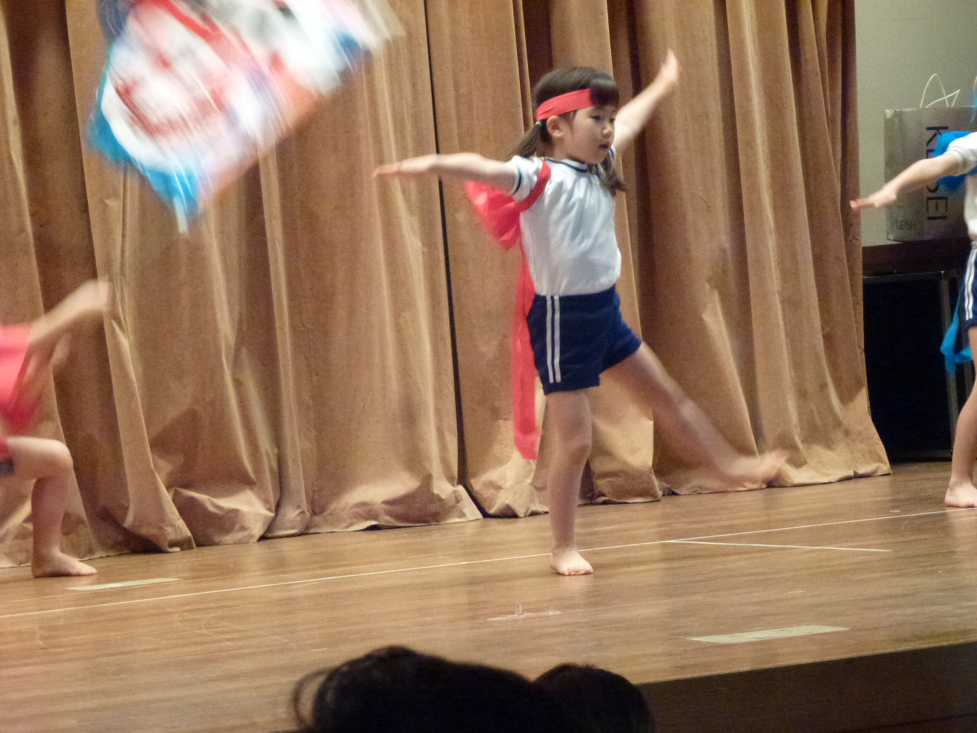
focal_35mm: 131
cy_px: 366
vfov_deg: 11.3
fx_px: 3697
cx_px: 488
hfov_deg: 15.1
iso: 800
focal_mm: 23.4
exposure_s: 1/30
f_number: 5.2
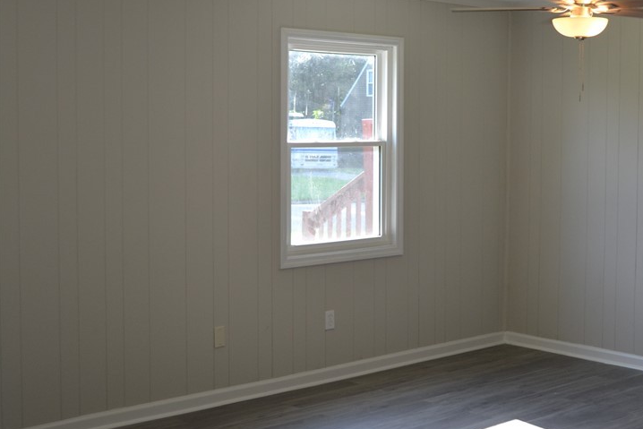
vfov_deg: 23.0
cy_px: 163
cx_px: 484
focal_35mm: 59
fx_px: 1054
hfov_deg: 33.2
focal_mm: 26
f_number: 5
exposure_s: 1/100
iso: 400
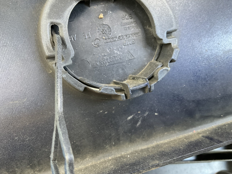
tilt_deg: -20.7
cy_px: 87
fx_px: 194
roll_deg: +3.9
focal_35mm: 29
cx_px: 116
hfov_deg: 61.7
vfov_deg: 48.2
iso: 200
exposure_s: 1/60
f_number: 1.8
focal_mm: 3
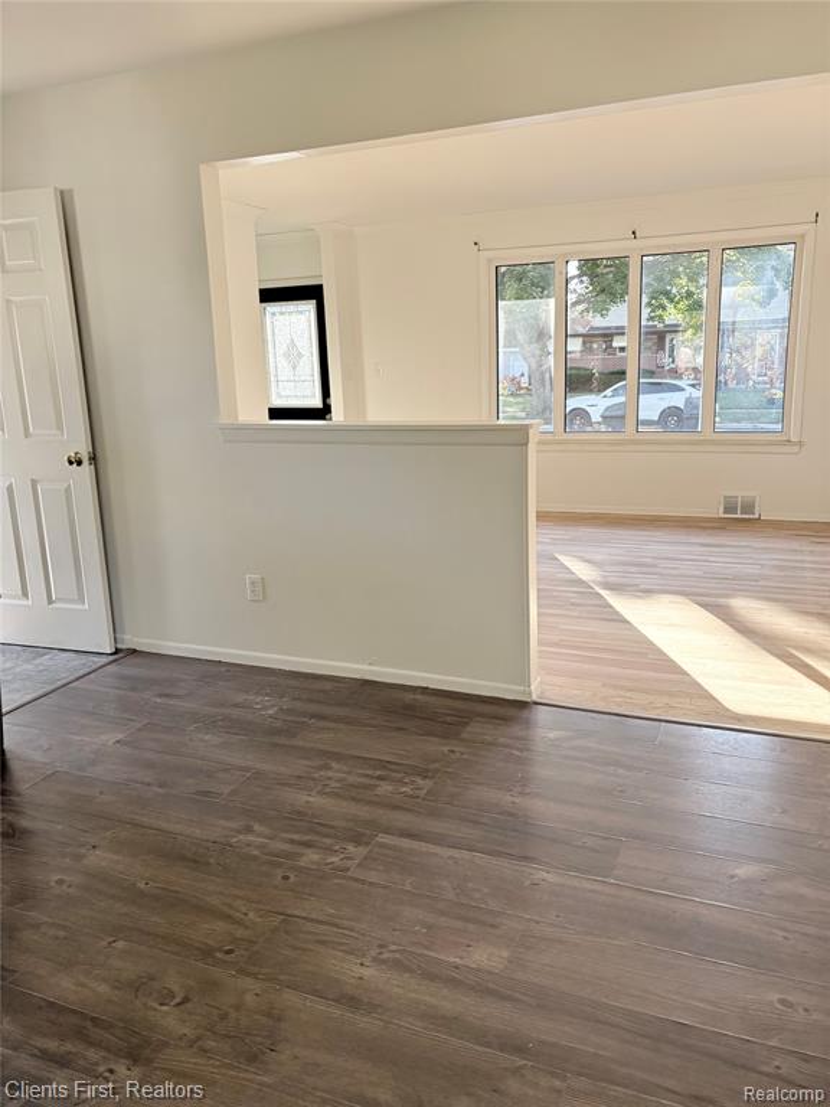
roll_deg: +1.1
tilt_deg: -12.1
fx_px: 831
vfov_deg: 67.3
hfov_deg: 53.1
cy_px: 554
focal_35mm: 26
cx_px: 415
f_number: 1.6
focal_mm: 5.96
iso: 125
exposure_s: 1/240
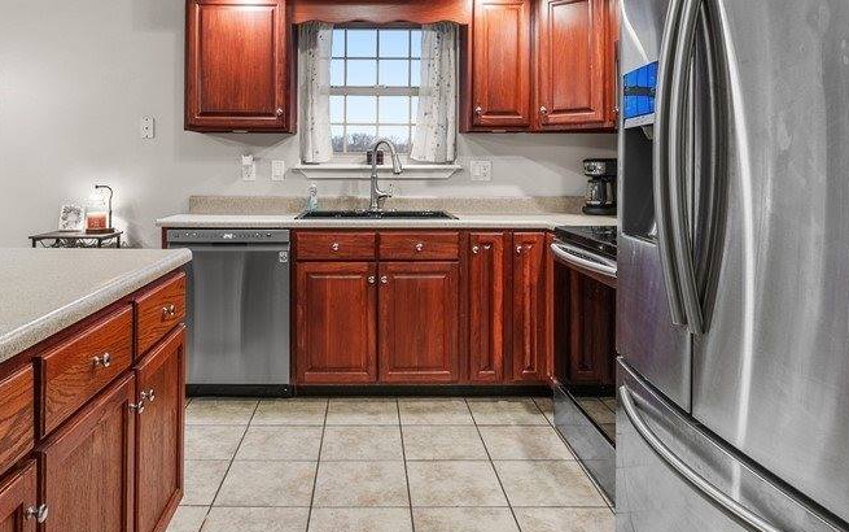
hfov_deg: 68.1
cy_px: 179
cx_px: 367
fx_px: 625
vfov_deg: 45.4
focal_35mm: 27
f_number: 11
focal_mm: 16
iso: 400
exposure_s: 2
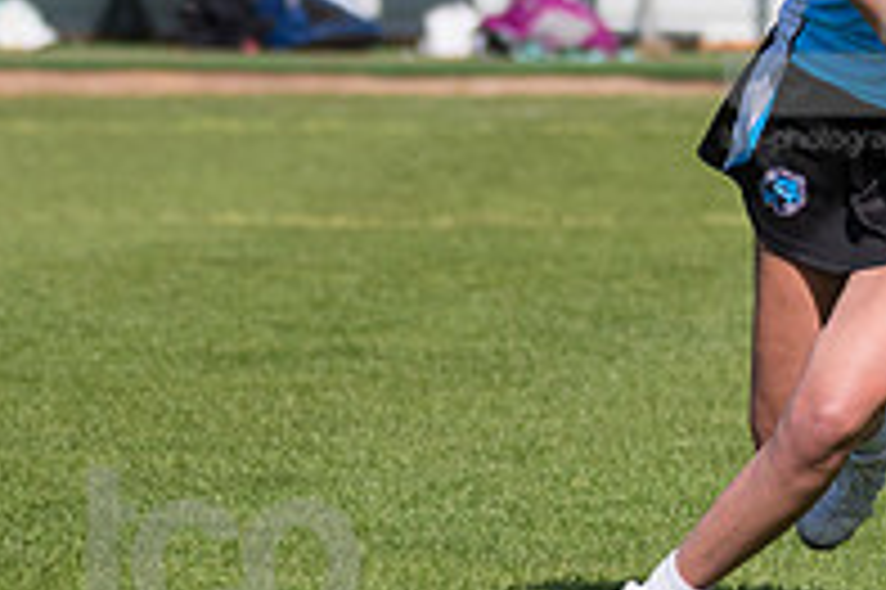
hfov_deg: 2.3
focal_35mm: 885
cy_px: -5
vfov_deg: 1.6
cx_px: 859
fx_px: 21762
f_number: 5.6
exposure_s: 1/2000
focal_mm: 200
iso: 320
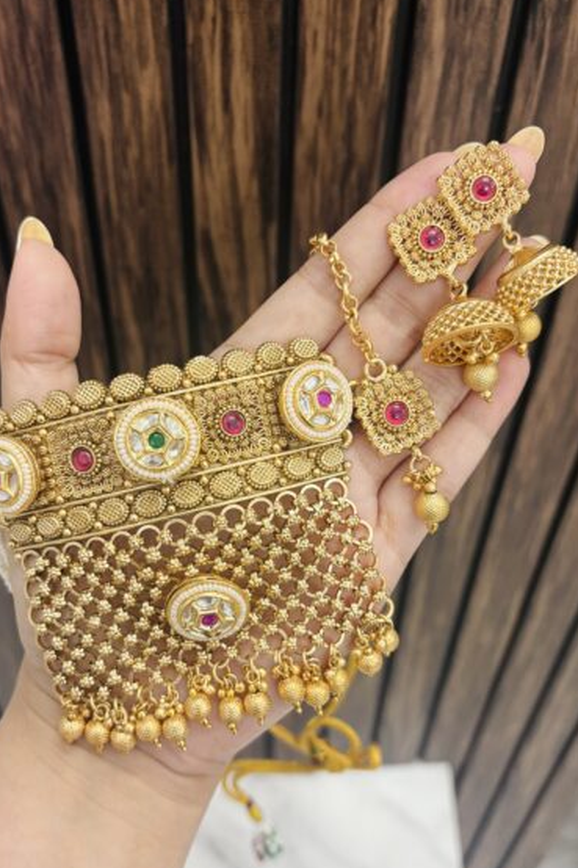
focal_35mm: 28
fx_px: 675
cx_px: 273
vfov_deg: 65.5
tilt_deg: -45.9
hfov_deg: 46.4
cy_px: 438
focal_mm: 5.96
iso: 160
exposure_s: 1/50
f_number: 1.6
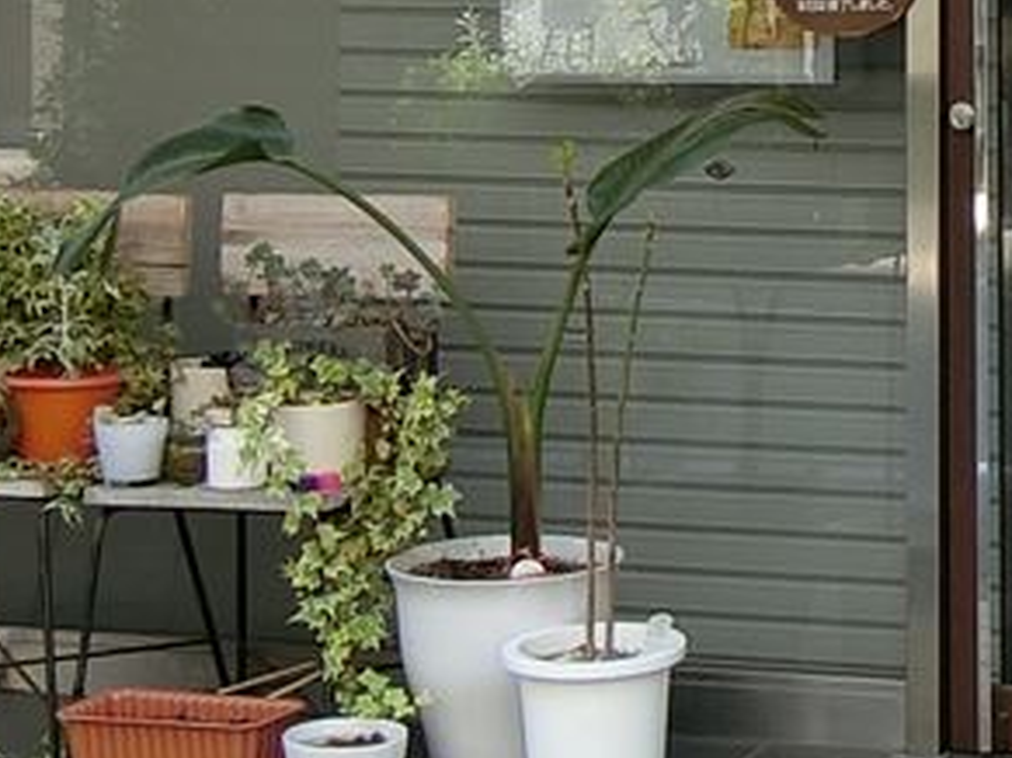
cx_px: 1454
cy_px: -177
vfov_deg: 8.9
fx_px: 4822
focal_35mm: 165
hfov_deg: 11.5
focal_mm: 6.4
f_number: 3.3
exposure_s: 1/125
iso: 100
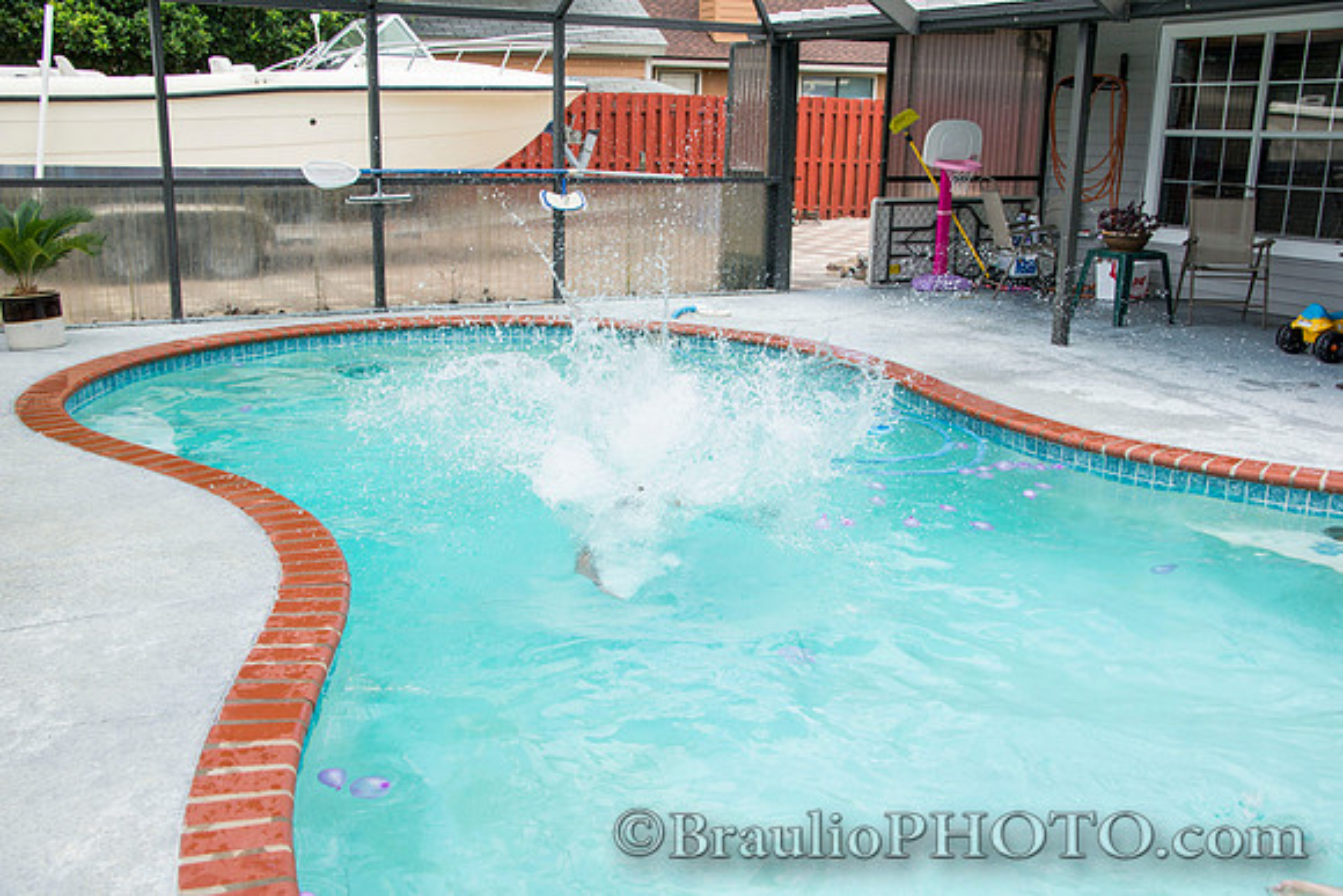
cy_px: 448
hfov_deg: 53.1
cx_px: 672
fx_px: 1343
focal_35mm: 36
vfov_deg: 36.9
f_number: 7.1
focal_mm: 36
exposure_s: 1/1000
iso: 400
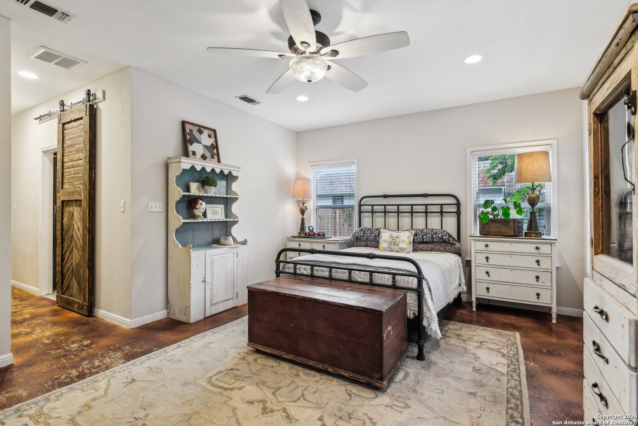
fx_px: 319
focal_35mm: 18
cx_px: 319
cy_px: 213
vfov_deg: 67.4
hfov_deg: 90.0
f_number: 8
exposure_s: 1/20
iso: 2200
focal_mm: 18
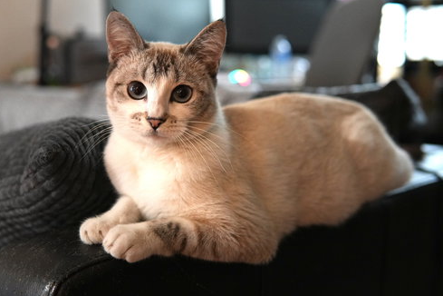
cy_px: 150
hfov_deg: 42.7
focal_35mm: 46
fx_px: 566
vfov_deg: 29.2
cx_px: 220
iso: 2000
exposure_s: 1/50
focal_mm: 30
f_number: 2.5
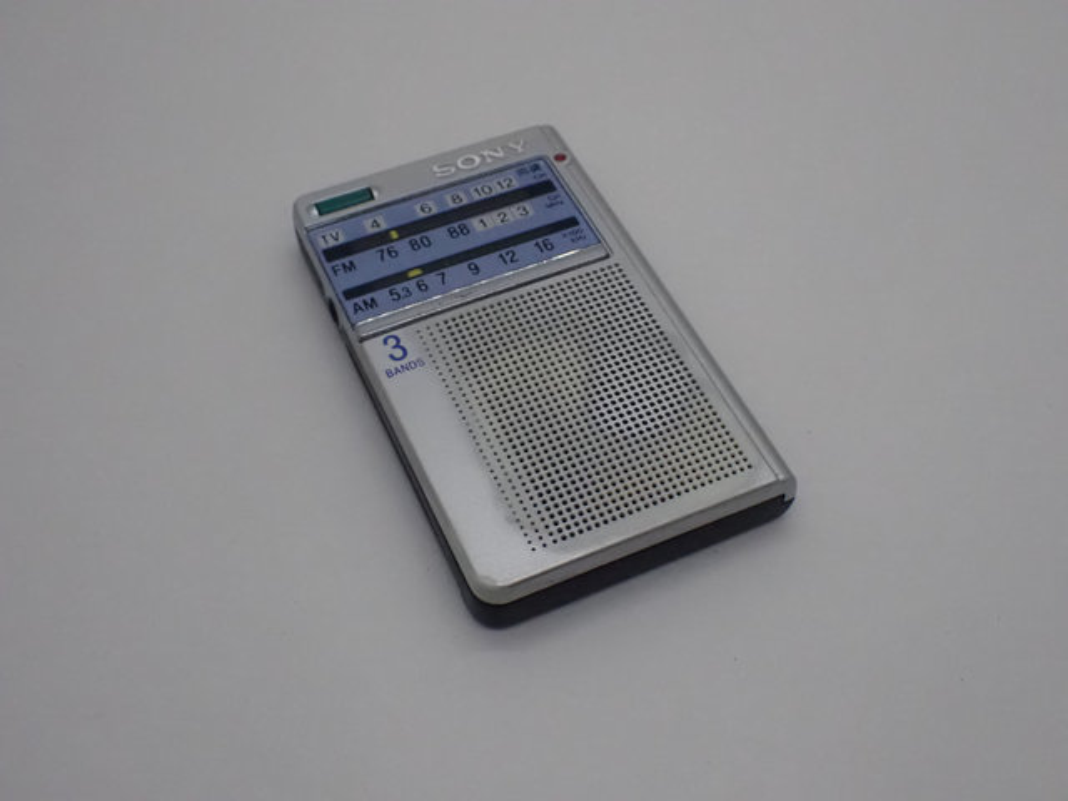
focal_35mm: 41
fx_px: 1265
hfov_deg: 45.8
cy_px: 400
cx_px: 534
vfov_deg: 35.1
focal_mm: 7.31
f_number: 4
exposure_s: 1/800
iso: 1600
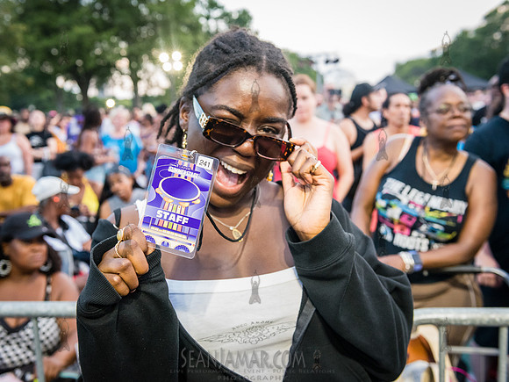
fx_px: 589
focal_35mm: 40
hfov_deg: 46.7
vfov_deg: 35.9
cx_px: 234
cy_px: 191
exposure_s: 1/200
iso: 4000
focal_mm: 36
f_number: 4
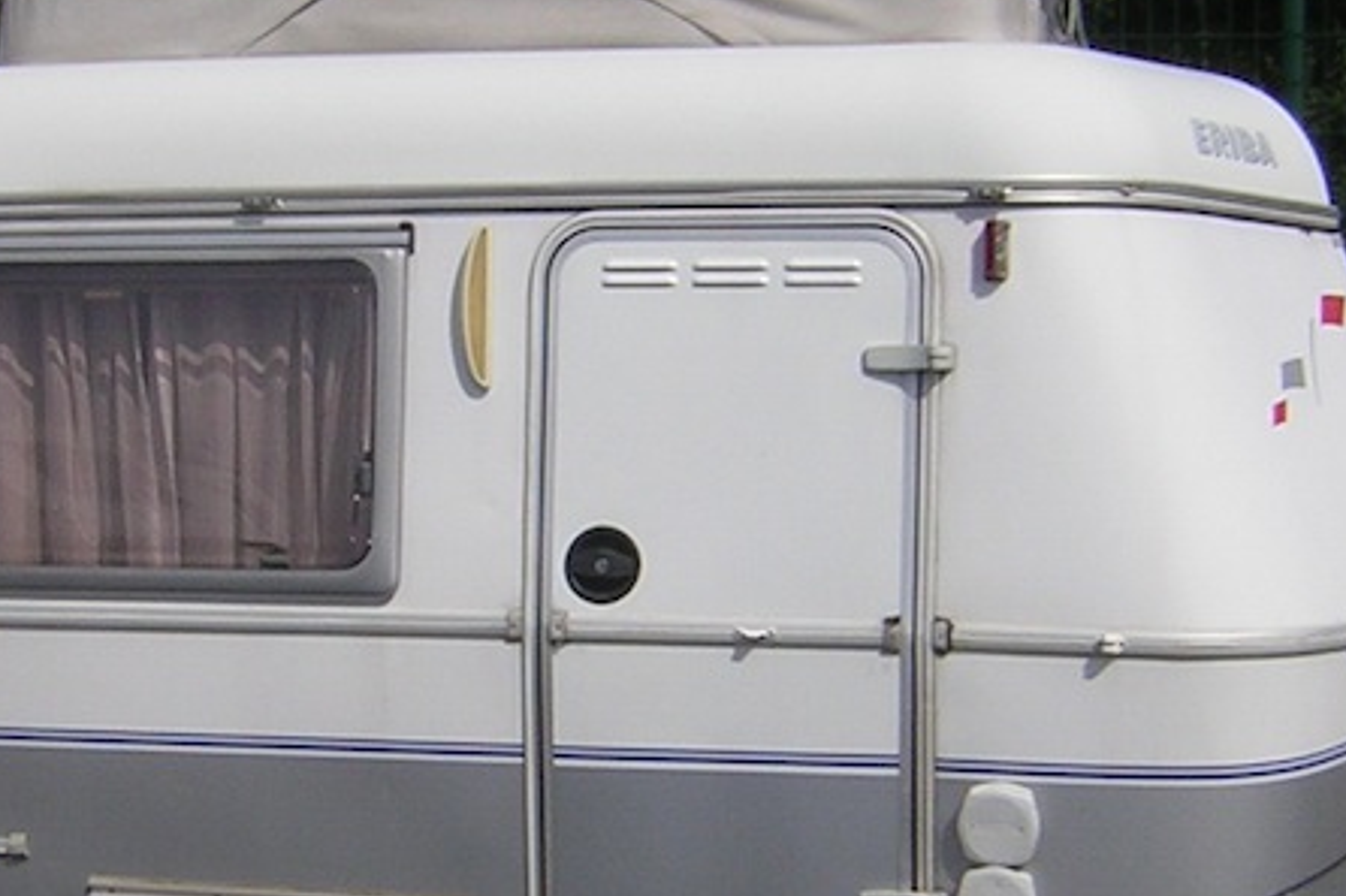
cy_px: 582
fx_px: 3214
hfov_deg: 23.6
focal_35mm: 86
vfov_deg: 15.8
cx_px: 637
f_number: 5.2
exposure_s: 1/717
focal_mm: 4.7
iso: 50
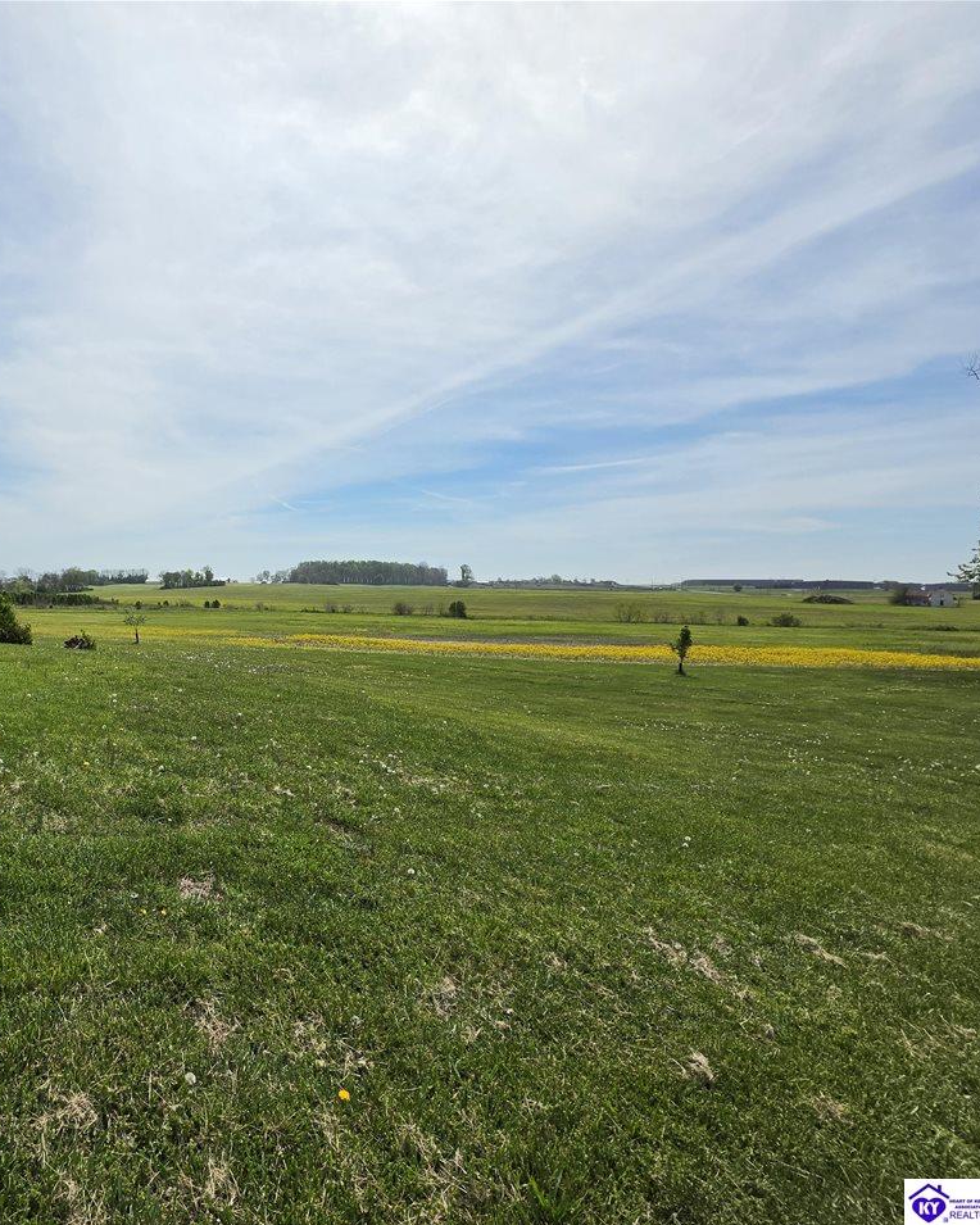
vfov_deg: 89.6
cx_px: 186
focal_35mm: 17
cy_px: 614
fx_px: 616
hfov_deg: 69.0
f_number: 1.9
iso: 32
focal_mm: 2.2
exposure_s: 1/3657
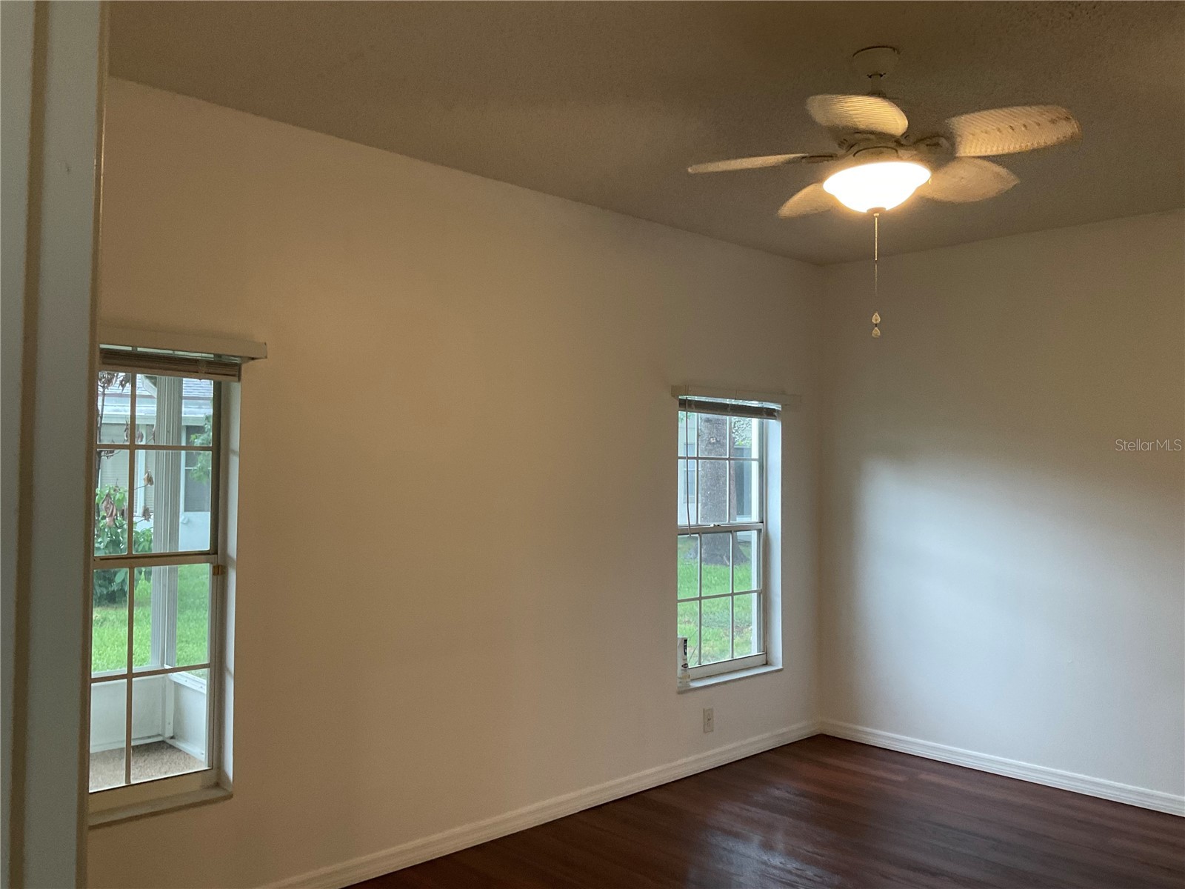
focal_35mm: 29
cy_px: 444
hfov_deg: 61.7
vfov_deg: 48.2
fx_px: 993
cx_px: 592
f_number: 1.8
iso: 125
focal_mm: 3
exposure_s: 1/60
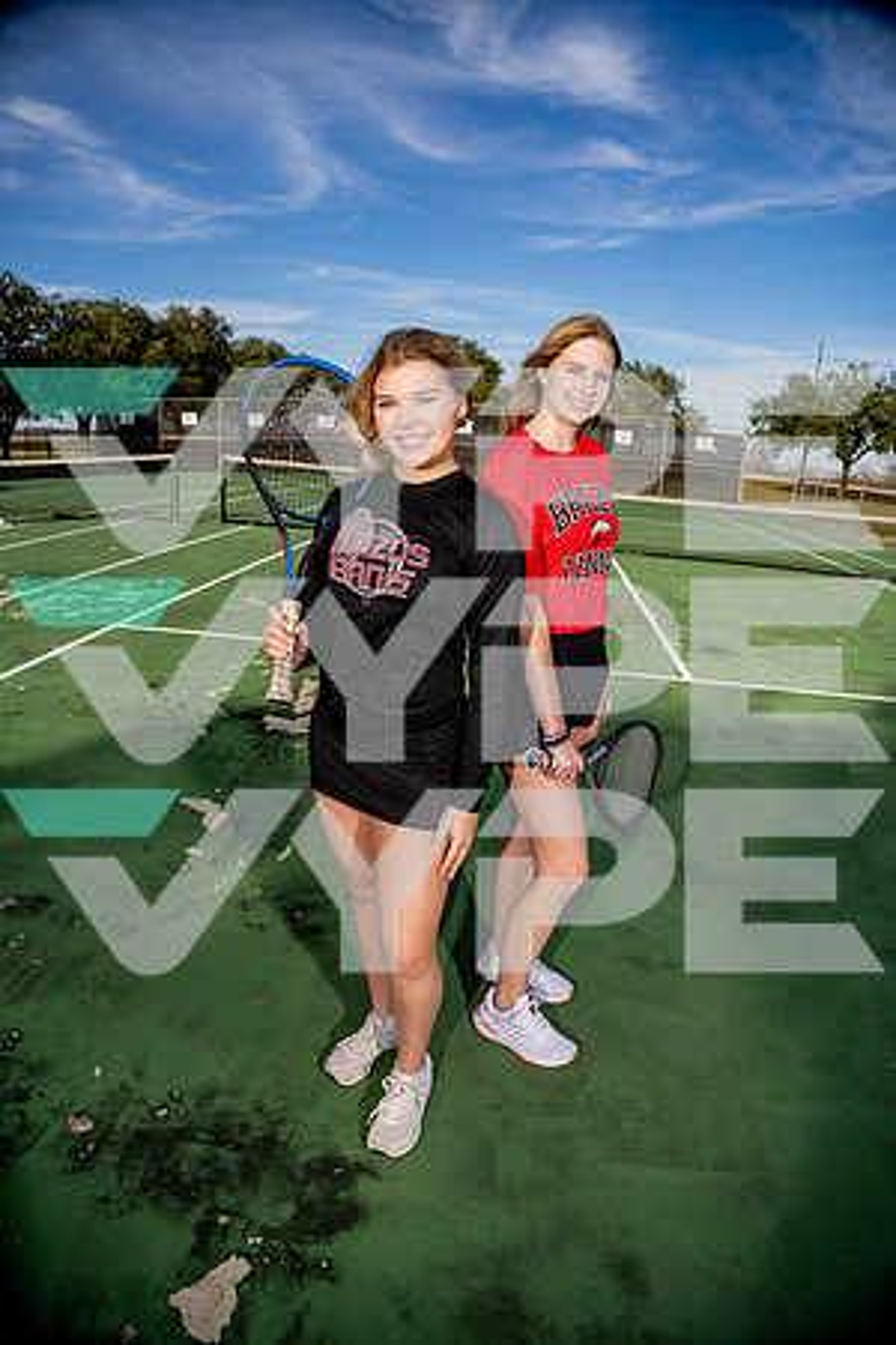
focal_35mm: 20
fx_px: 747
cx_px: 448
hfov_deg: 61.9
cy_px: 672
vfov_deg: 84.0
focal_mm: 20
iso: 100
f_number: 4
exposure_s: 1/1250
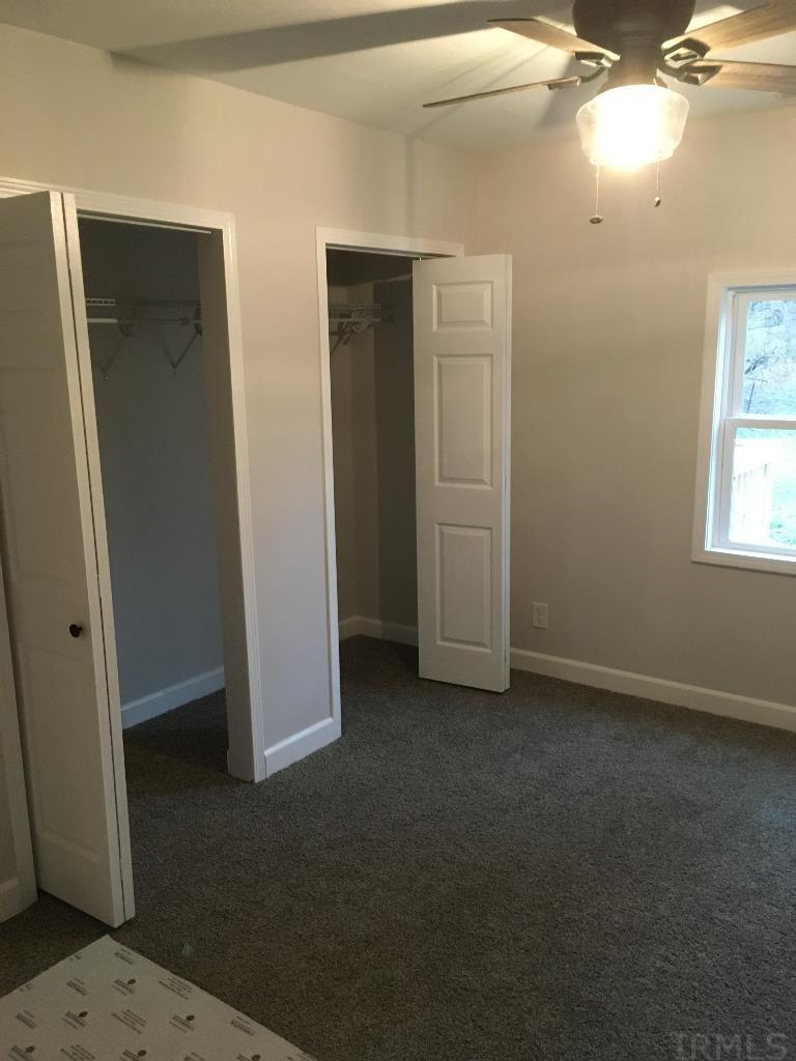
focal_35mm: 29
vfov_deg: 61.7
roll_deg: +1.9
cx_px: 398
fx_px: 889
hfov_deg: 48.2
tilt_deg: -13.1
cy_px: 530
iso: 200
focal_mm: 4.15
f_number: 2.2
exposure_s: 1/15
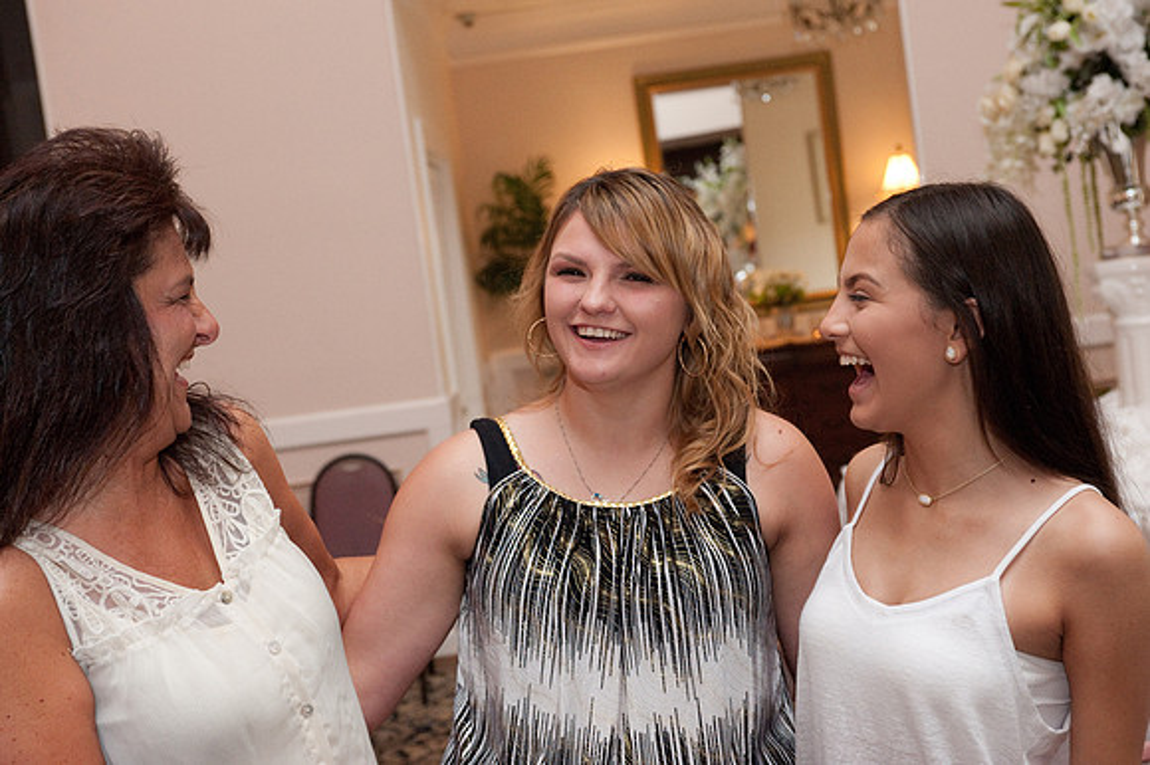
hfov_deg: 35.7
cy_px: 382
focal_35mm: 56
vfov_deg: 24.2
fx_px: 1788
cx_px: 575
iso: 3200
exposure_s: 1/125
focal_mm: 56
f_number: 5.6
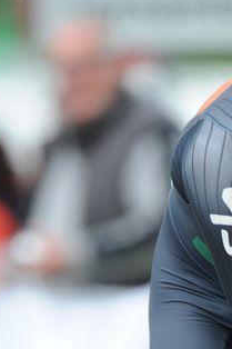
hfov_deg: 0.9
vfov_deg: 1.3
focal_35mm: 1530
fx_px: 14805
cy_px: 438
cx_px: 279
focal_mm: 600
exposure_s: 1/800
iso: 1000
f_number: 6.3
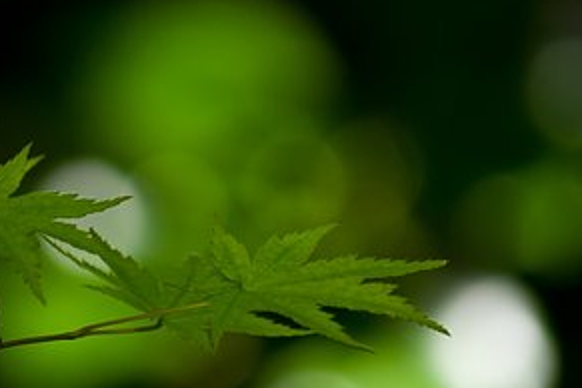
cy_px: 136
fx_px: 8519
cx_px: 278
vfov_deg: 2.6
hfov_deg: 3.9
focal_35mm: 527
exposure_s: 1/15
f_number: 5.6
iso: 200
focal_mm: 200
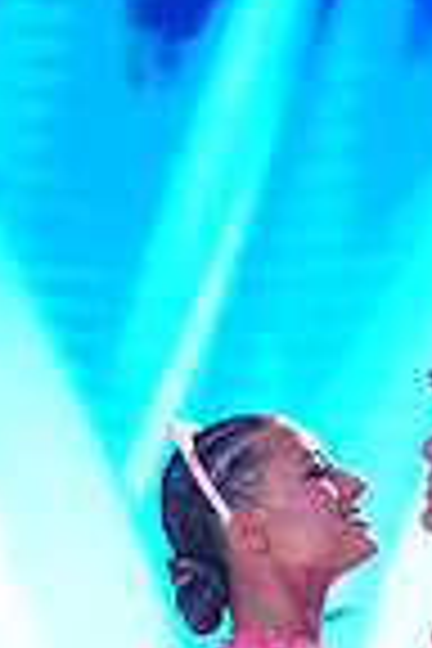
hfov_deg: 1.8
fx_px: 13823
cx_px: 421
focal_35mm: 768
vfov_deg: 2.7
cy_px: 1170
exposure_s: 1/640
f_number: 2.8
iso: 1600
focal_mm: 191
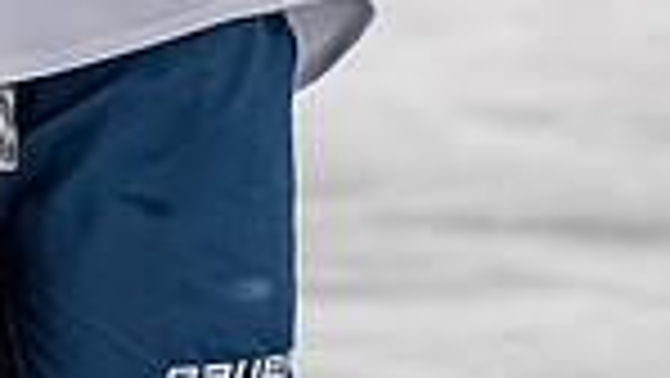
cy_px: -329
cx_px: -346
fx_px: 29649
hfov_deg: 1.3
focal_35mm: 1668
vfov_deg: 0.7
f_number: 3.2
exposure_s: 1/800
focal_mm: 200
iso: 1600
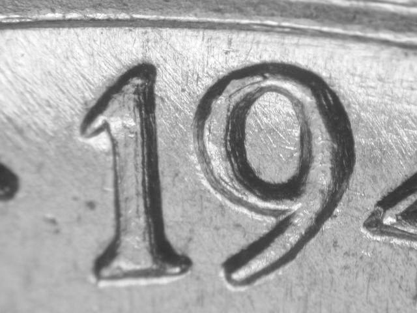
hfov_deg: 12.8
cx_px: 208
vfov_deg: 9.6
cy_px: 156
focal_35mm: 154
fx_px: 1855
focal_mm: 32
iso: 100
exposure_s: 1/20.2
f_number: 5.1
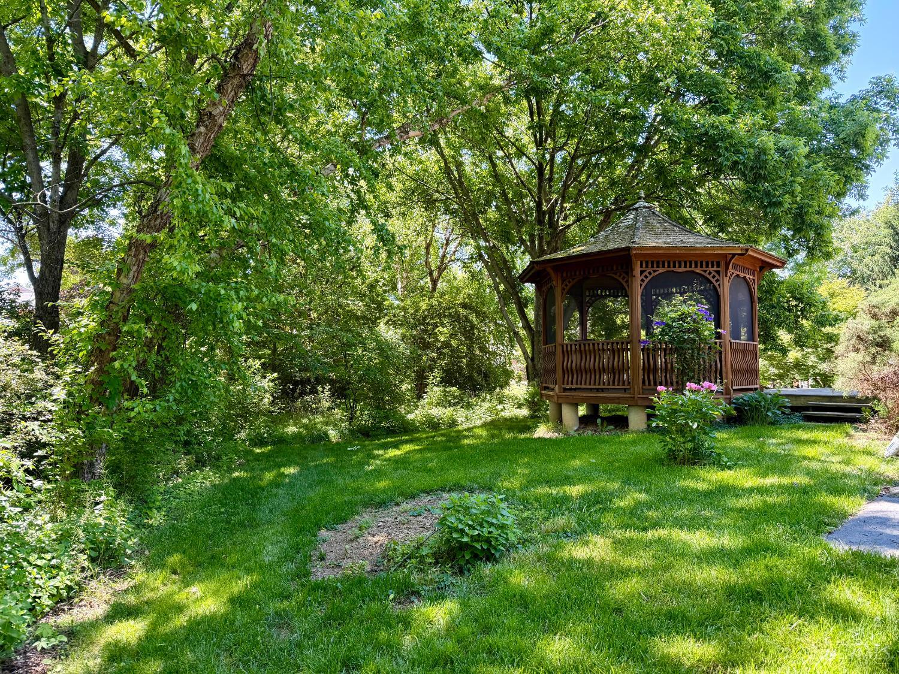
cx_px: 450
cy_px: 337
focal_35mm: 24
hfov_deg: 71.6
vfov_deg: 56.8
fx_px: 623
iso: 80
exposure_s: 1/204
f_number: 1.78
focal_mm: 6.76
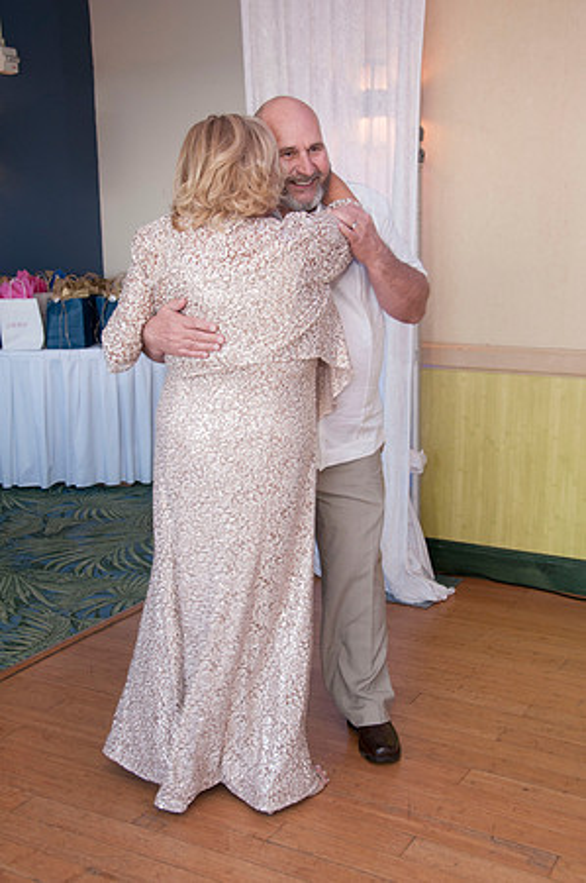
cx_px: 293
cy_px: 442
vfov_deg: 42.4
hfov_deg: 28.9
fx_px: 1138
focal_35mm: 46
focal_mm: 31
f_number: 5.6
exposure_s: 1/60
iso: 400
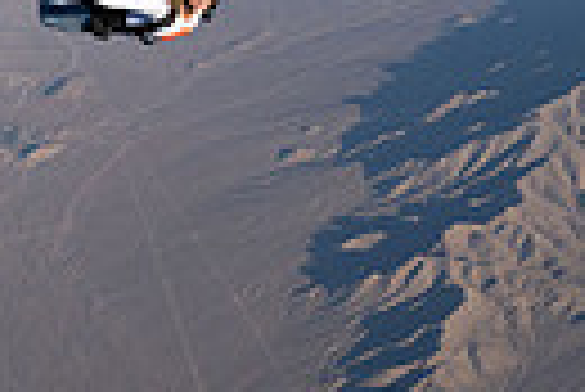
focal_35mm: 107
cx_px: 387
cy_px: -70
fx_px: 1741
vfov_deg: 12.5
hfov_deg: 19.0
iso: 800
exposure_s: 1/2000
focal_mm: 24
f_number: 9
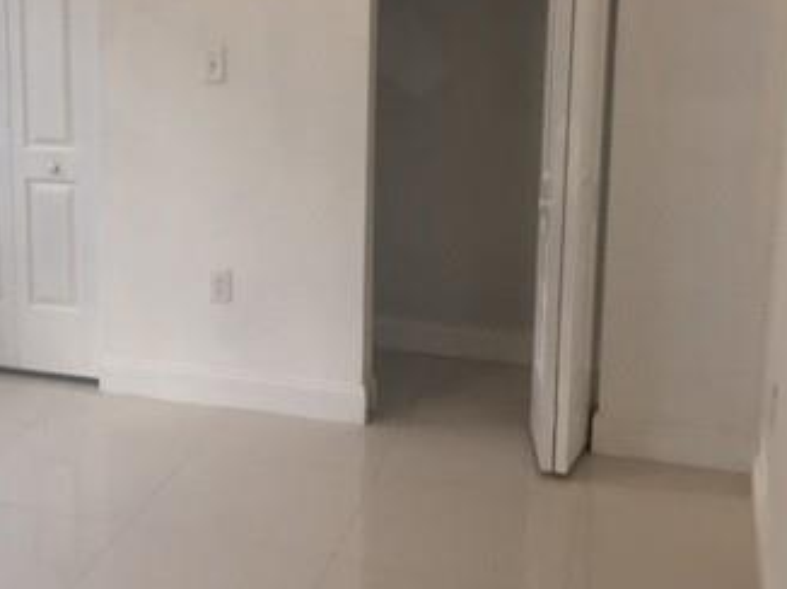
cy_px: 167
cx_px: 133
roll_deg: +0.5
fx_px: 1295
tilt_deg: -10.3
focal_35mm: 57
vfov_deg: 25.4
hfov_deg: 32.7
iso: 40
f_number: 2.2
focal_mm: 4.15
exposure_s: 1/30
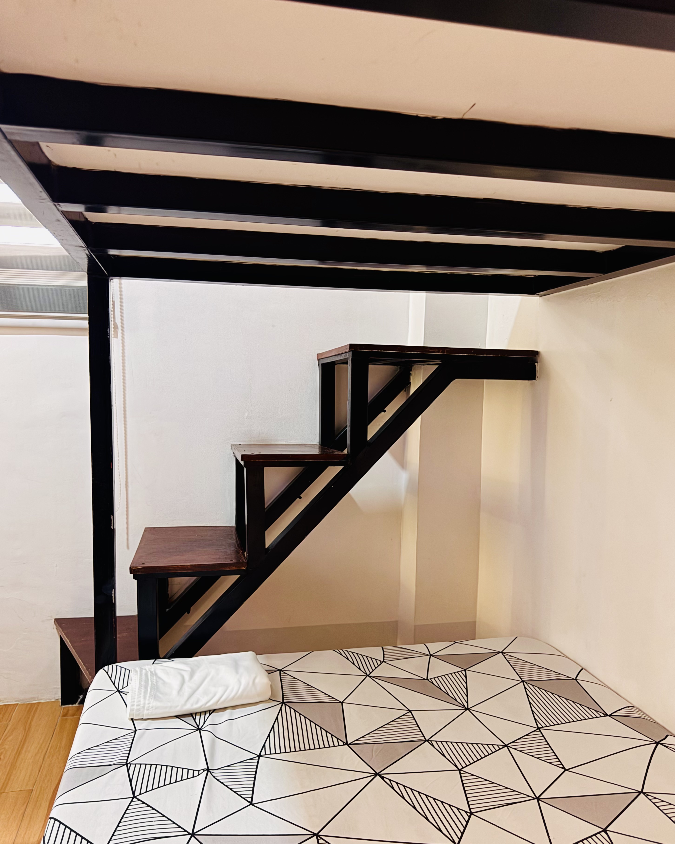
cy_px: 467
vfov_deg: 65.9
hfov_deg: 54.9
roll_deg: -1.0
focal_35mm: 26
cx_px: 333
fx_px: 649
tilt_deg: -6.5
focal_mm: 6.76
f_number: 1.78
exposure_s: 1/60
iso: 640
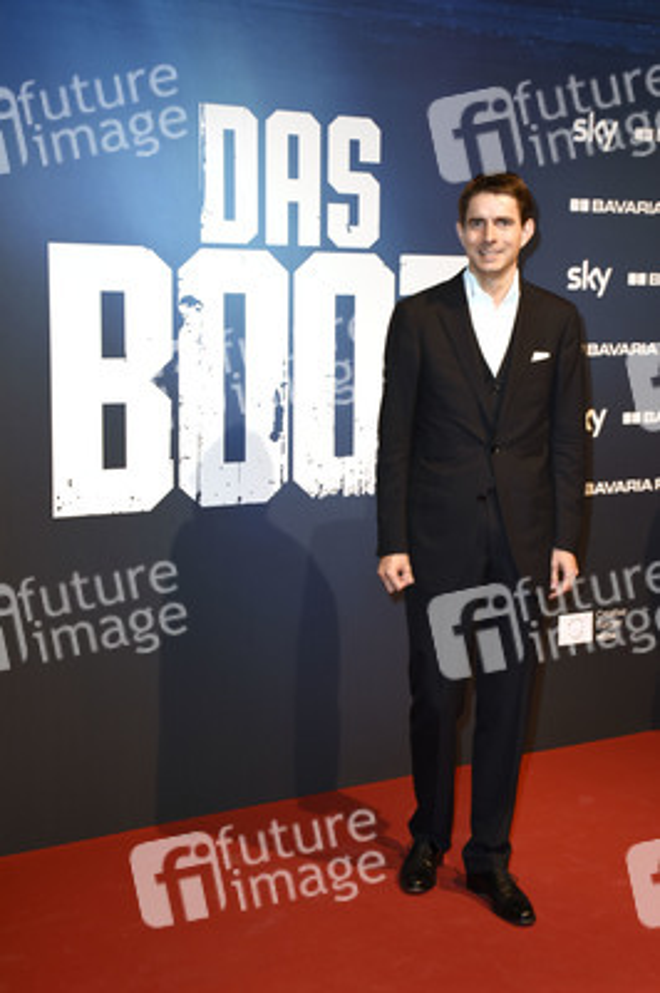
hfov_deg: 22.6
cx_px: 330
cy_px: 496
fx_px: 1653
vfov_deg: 33.4
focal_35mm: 60
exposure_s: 1/160
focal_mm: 40
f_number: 6.3
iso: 800
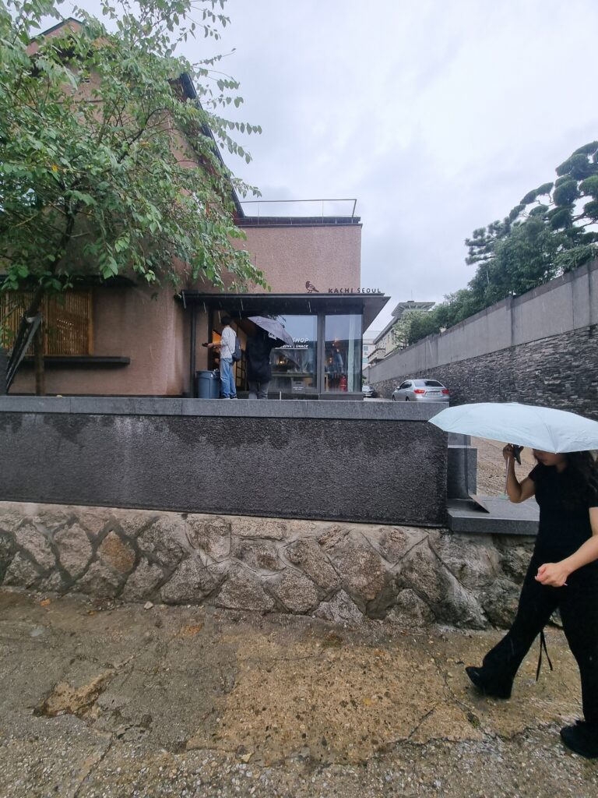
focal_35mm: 13
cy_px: 399
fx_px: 299
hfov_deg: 89.9
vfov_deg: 106.2
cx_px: 299
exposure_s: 1/296
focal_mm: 2.2
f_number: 2.2
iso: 50
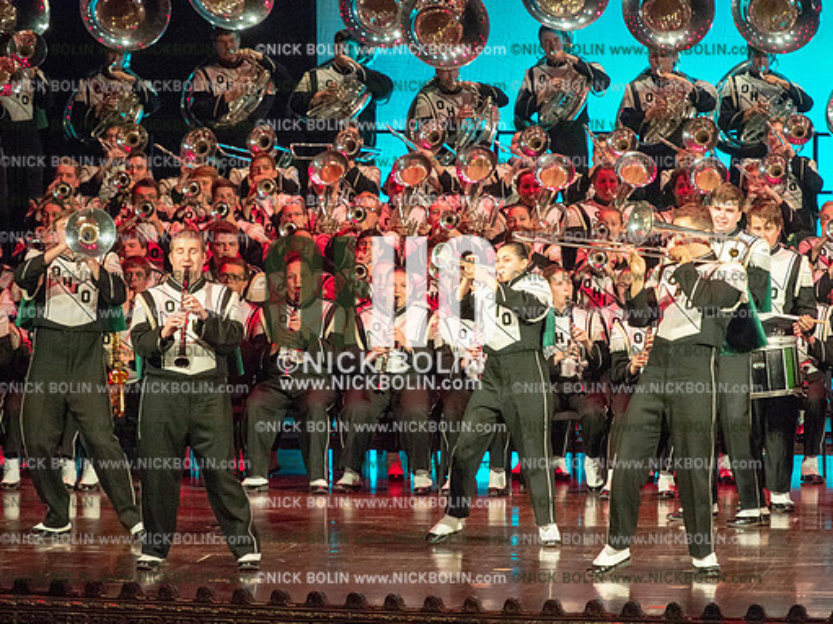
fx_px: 5774
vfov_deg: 6.2
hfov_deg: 8.3
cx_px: 380
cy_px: 313
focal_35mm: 240
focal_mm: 220
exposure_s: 1/320
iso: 8000
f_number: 5.6
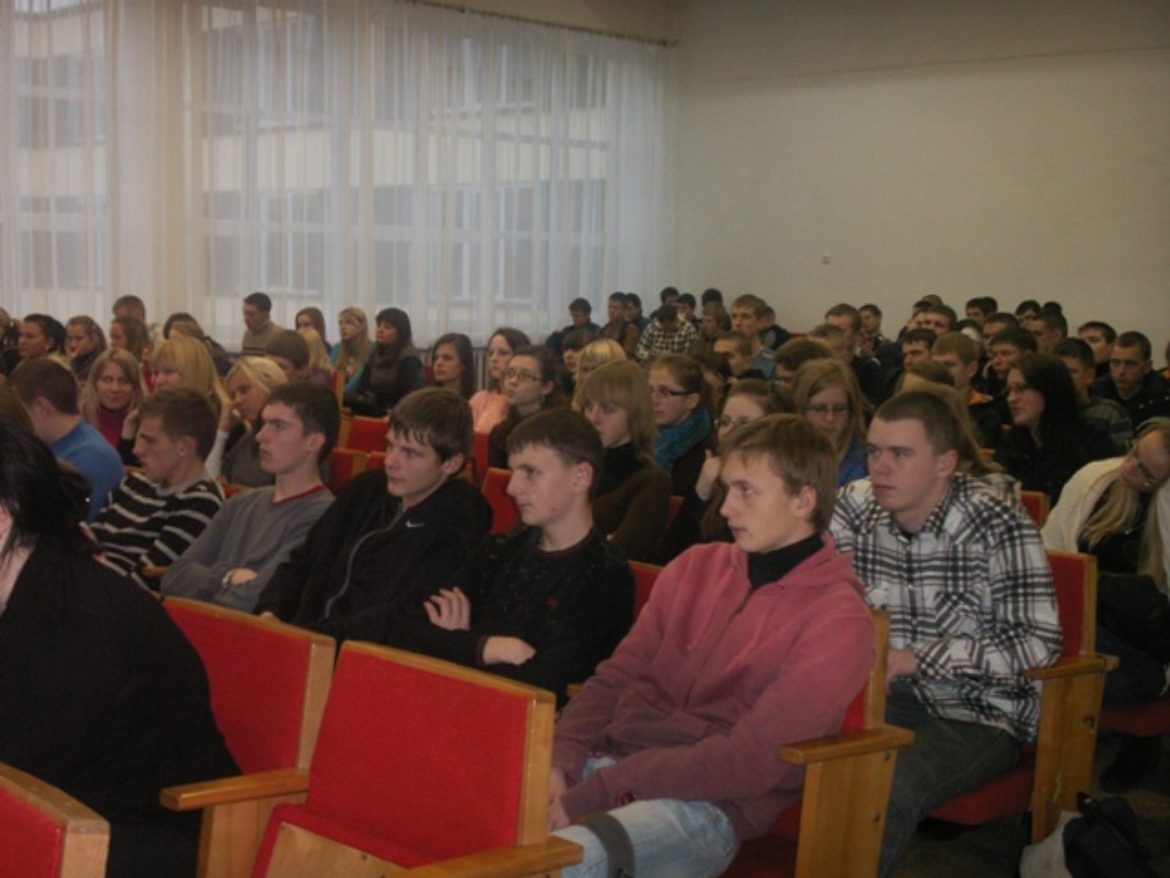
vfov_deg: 35.1
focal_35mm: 41
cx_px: 585
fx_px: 1386
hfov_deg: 45.8
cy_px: 439
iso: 160
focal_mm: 8.7
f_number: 3.5
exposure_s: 1/40
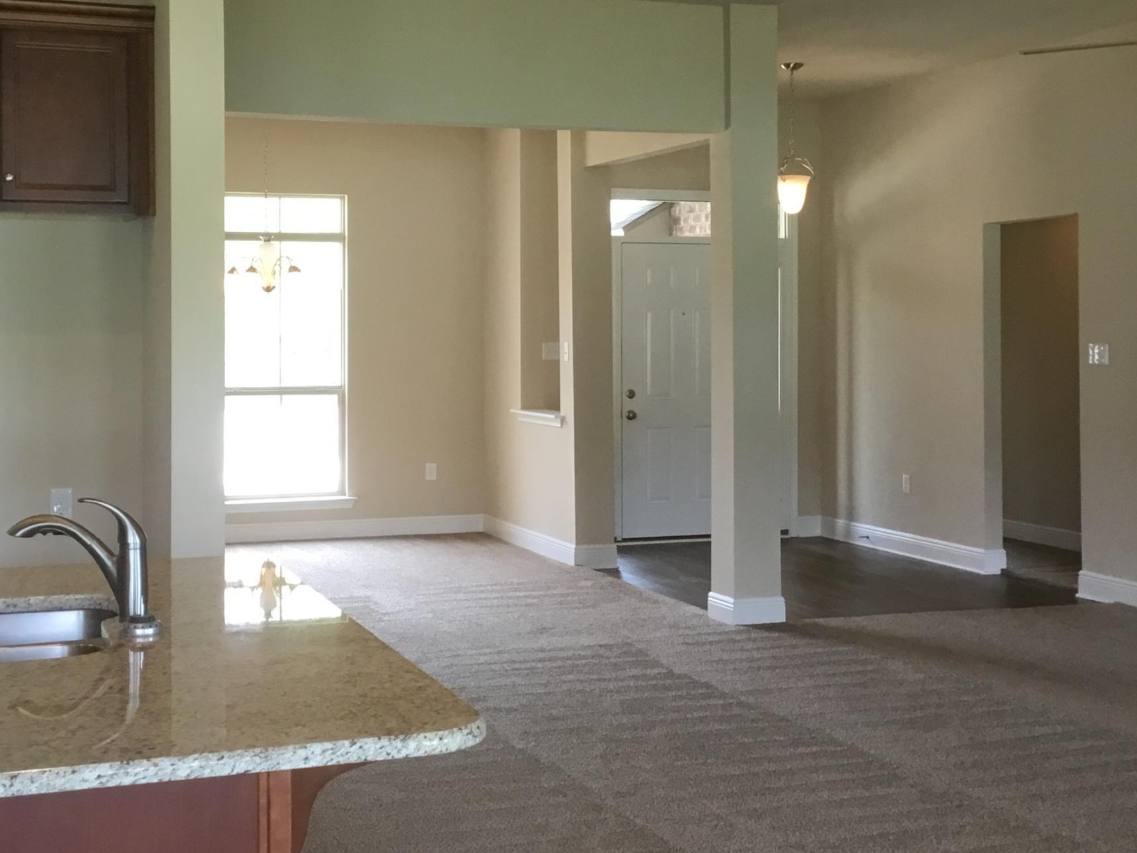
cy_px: 322
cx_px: 600
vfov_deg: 27.0
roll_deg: -0.1
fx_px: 1774
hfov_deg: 35.5
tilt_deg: +0.4
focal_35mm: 54
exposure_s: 1/30
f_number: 2.4
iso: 32
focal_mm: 3.3
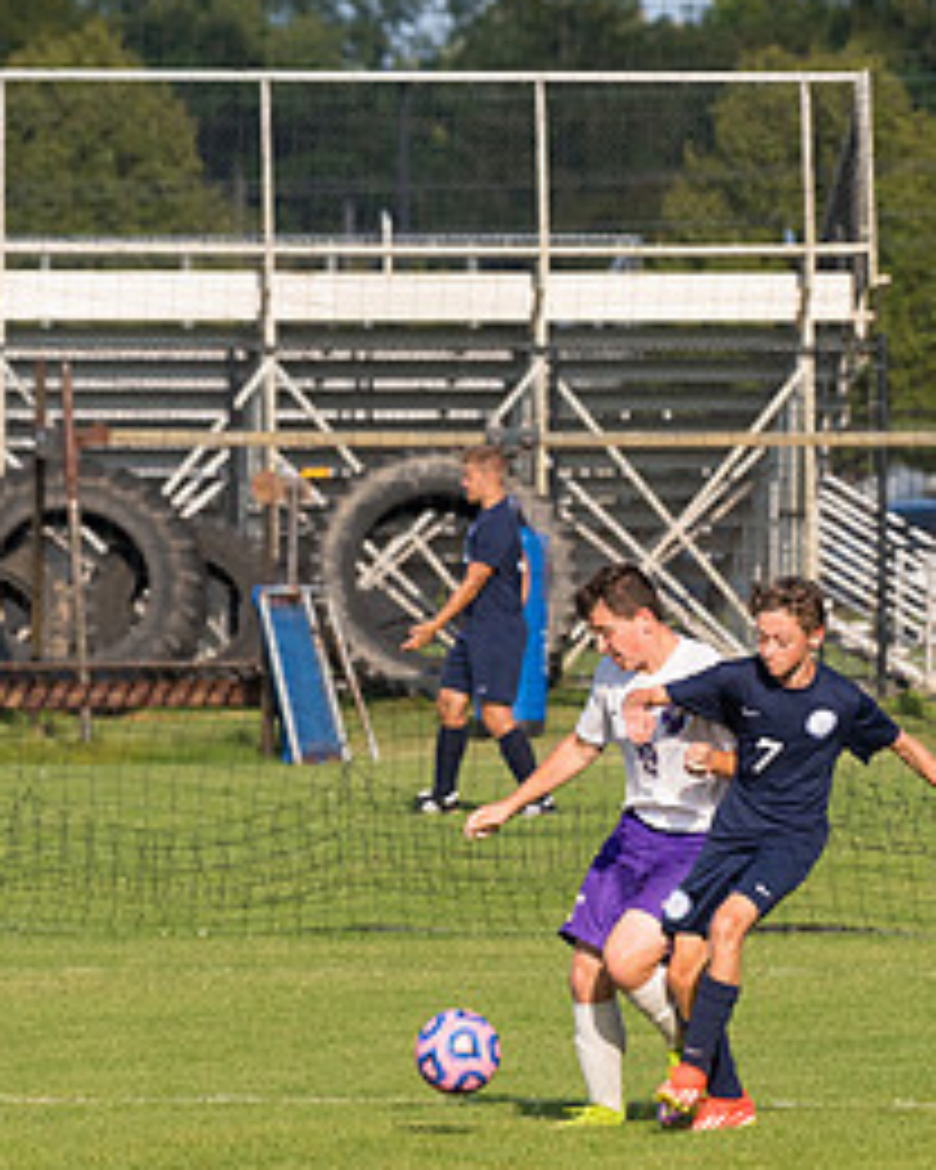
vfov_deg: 3.1
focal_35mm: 627
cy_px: 770
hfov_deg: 2.5
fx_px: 21711
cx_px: 783
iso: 320
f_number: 5.6
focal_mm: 200
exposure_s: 1/1600
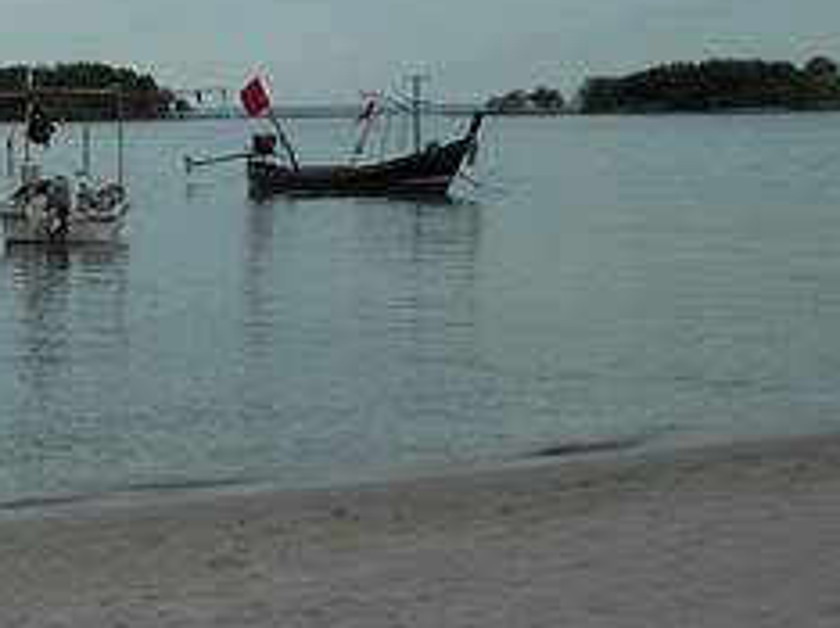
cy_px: 190
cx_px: -244
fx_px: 2157
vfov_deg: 16.5
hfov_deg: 20.2
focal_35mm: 89
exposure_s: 1/640
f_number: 3.2
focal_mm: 4.6
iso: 80
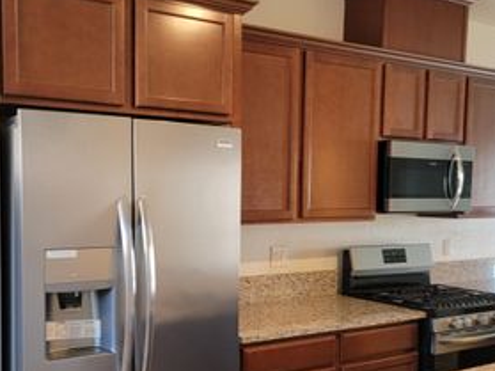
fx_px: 615
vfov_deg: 33.4
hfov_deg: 43.5
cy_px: 232
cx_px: 183
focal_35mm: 43
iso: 200
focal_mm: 6.7
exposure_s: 1/40
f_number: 1.8
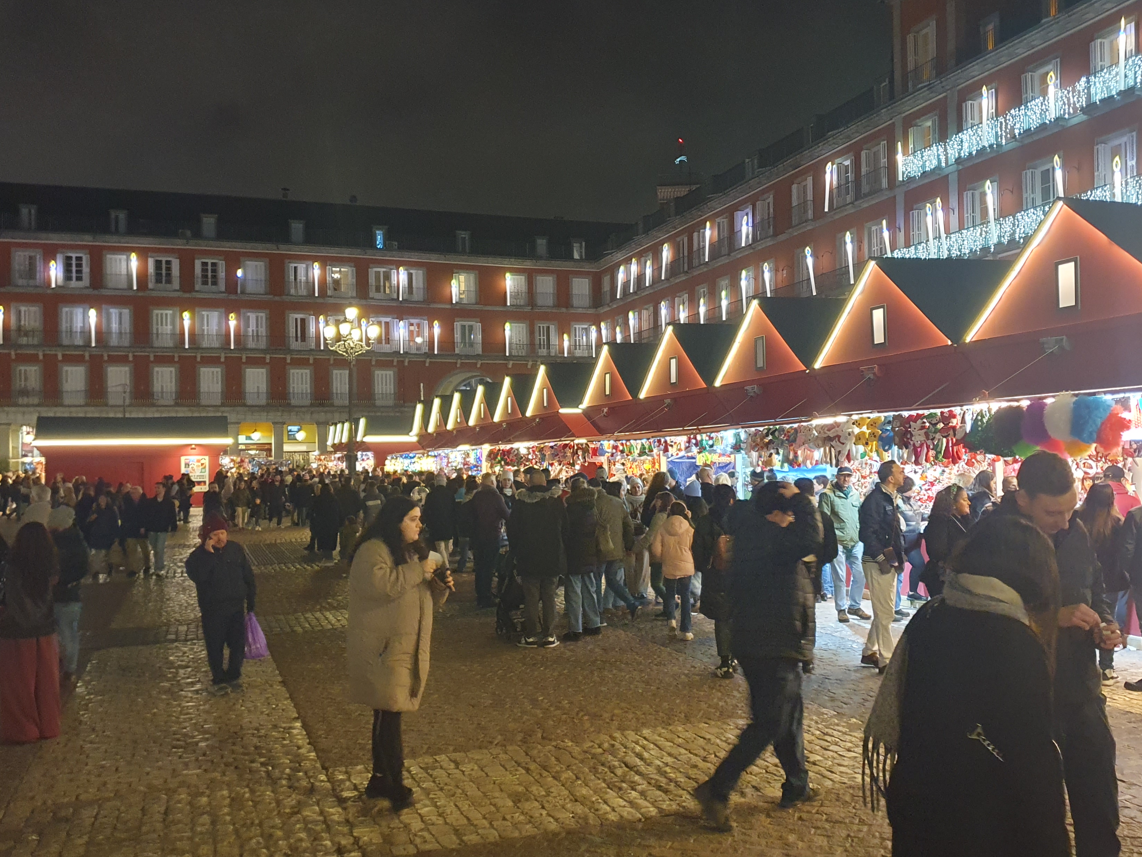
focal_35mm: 32
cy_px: 435
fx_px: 1056
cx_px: 579
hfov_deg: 56.8
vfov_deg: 44.2
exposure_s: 1/50
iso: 400
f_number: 1.5
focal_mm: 4.32
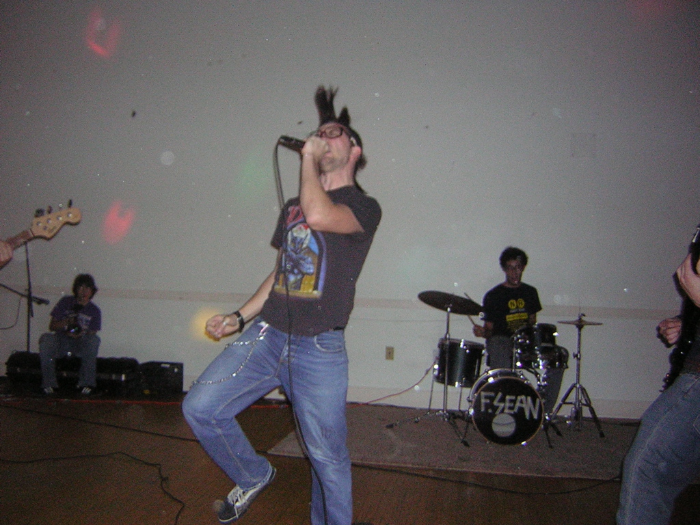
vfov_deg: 39.7
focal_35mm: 36
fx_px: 728
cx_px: 350
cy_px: 262
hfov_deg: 51.4
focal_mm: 4.7
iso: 175
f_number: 2.6
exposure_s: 1/60.1
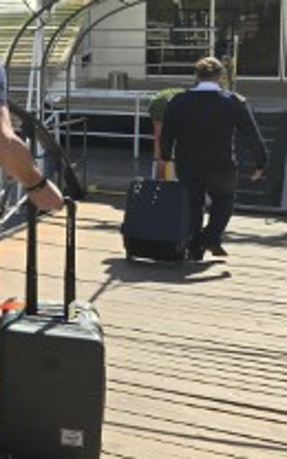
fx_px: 939
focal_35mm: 75
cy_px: 119
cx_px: -369
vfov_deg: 27.2
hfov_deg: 13.5
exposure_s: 1/461
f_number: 1.7
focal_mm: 6.3
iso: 12
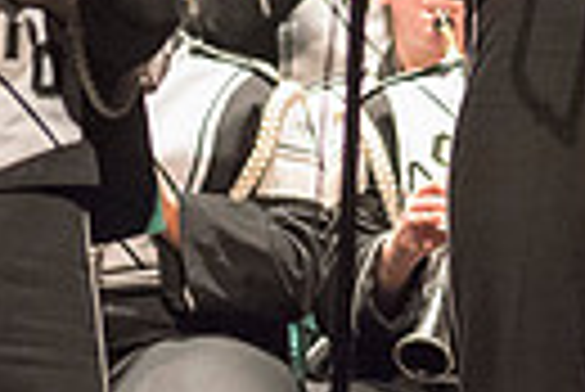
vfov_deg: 1.0
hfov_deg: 1.5
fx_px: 21750
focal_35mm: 1337
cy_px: 155
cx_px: 932
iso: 4000
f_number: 2.8
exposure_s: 1/320
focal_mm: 300
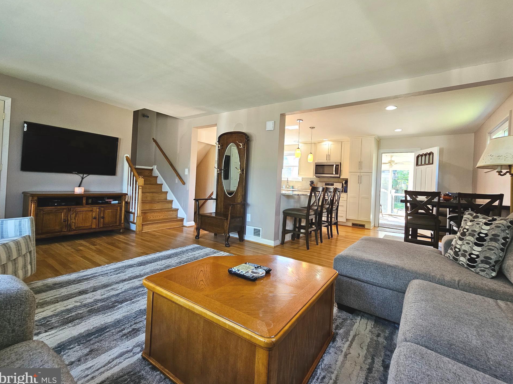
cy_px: 183
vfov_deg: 85.6
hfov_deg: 102.0
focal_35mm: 14
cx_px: 270
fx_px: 207
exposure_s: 1/60
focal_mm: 2.2
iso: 160
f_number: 2.2
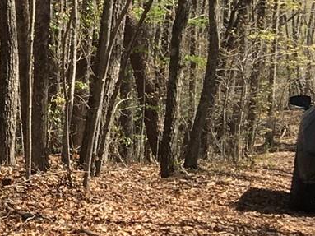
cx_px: -486
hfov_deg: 10.6
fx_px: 1410
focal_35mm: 155
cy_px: 92
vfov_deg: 9.6
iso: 25
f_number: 2.2
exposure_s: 1/630
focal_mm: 4.15
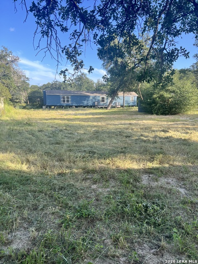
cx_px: 99
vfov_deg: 67.3
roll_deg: -1.2
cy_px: 132
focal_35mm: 26
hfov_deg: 53.1
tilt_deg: -10.9
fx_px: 198
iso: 50
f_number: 1.5
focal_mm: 5.7
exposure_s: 1/873
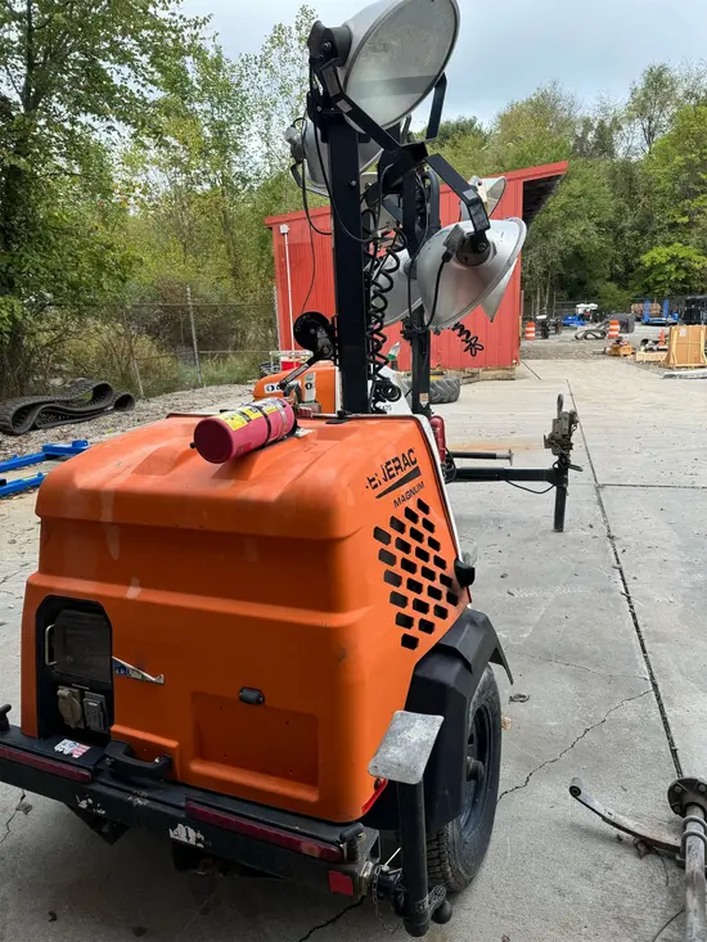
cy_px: 471
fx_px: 653
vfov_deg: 71.6
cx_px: 354
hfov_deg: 56.8
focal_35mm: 24
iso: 80
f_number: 1.78
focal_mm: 6.76
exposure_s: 1/792
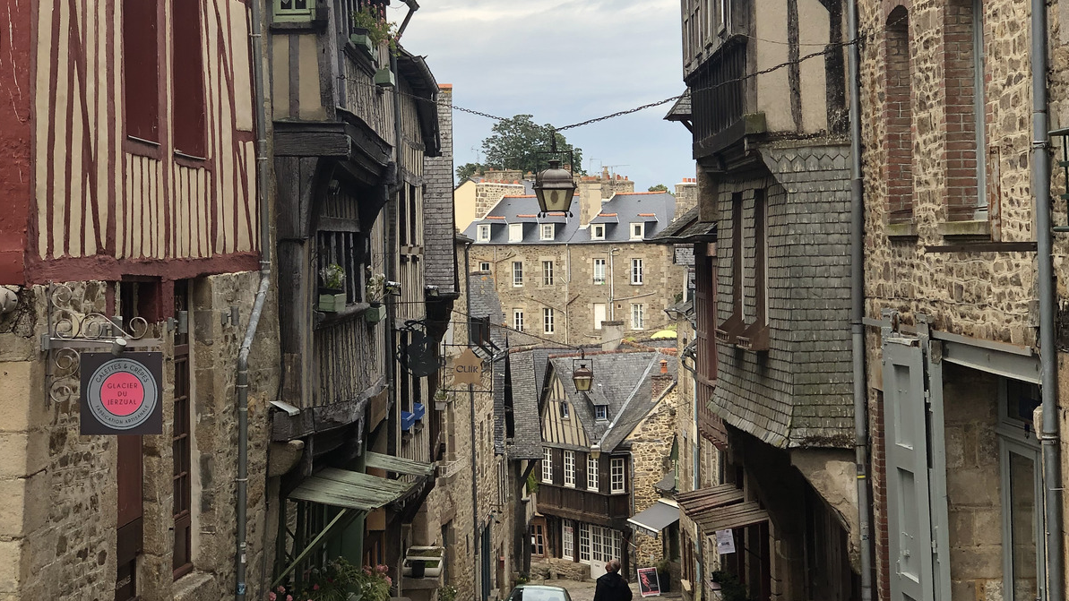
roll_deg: +1.3
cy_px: 179
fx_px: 2154
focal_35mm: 76
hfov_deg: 27.9
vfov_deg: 15.8
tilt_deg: +1.9
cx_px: 536
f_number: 2.4
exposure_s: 1/145
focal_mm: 6
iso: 16
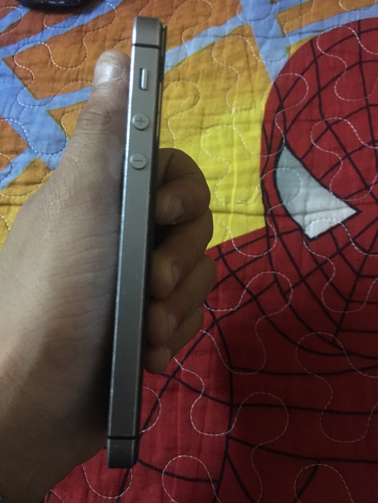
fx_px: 422
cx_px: 189
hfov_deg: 48.2
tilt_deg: -69.5
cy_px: 252
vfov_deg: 61.7
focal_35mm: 29
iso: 640
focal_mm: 4.15
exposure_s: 1/17
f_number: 2.2
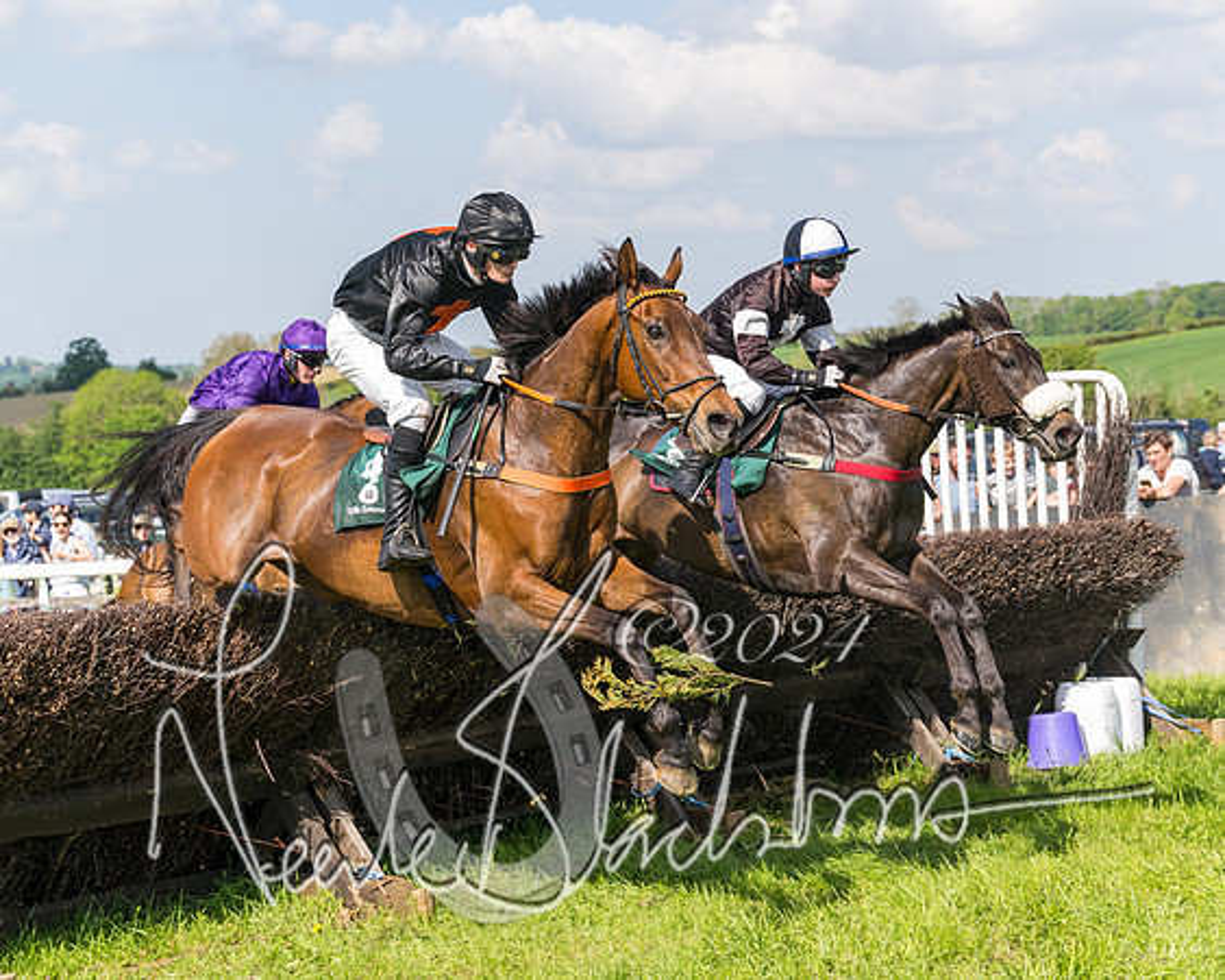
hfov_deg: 24.2
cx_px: 676
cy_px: 490
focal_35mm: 79
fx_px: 2857
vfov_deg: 19.4
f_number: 5
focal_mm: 70
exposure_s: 1/2000
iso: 400
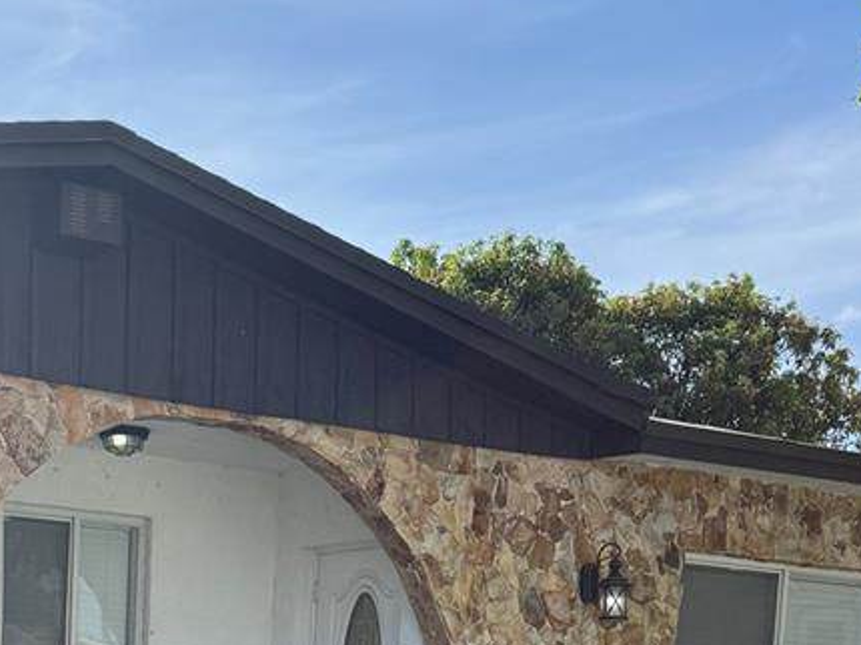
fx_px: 1666
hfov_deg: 28.3
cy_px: 865
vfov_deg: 19.9
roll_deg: -1.8
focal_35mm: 67
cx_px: 154
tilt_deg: -4.5
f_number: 1.78
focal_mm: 6.76
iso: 100
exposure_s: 1/4975
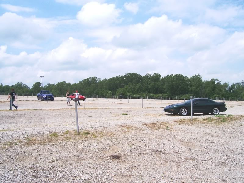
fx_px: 240
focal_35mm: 34
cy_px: 92
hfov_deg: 54.0
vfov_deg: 41.8
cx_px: 122
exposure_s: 1/1000
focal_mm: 5.6
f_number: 5.6
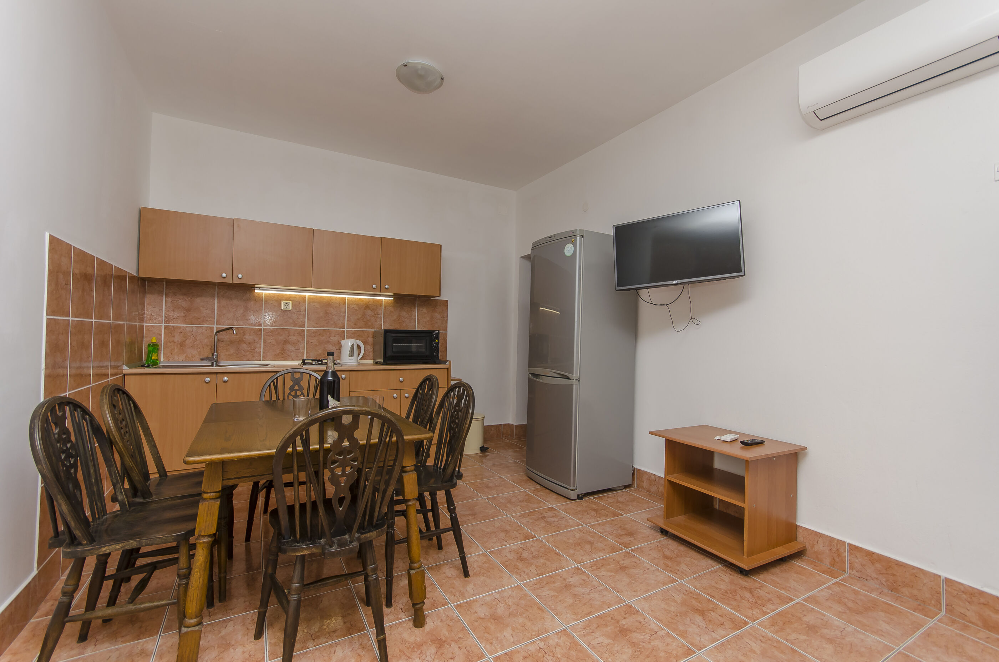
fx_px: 415
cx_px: 500
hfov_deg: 100.5
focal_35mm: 15
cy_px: 331
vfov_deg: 77.1
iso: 100
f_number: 7.1
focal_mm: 10
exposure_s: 1/125
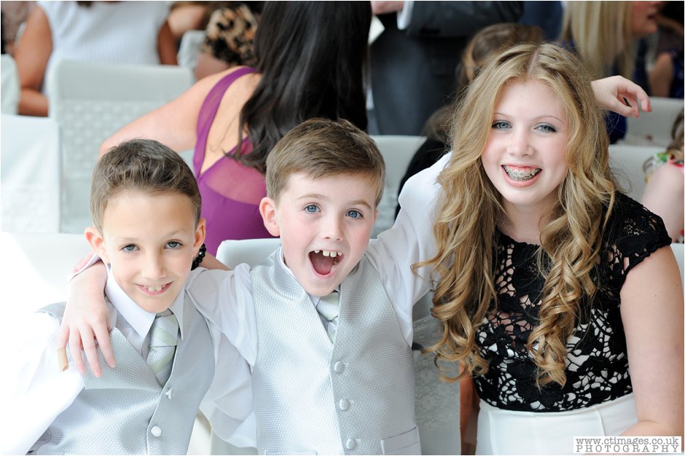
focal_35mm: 85
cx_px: 342
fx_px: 1617
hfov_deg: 23.9
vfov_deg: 16.1
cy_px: 228
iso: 800
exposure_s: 1/400
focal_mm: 85
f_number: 5
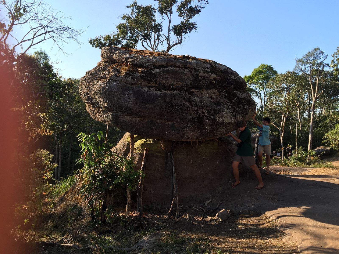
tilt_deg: -2.1
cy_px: 127
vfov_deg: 48.2
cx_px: 170
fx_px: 284
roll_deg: -3.8
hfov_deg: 61.7
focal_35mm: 29
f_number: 2.2
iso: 32
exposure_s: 1/719
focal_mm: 4.15
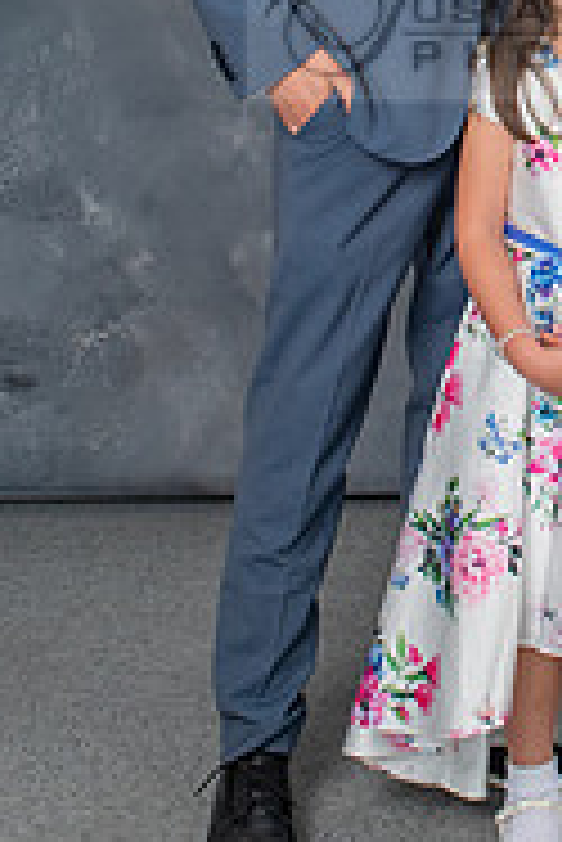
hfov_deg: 11.2
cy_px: -87
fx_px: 2828
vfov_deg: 16.4
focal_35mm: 121
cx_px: 639
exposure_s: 1/160
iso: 200
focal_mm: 26
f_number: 5.6
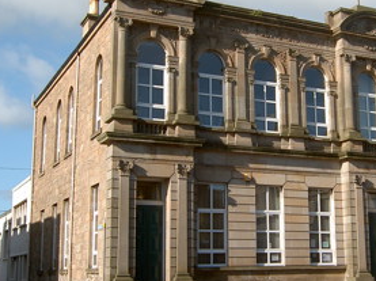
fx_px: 640
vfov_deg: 24.8
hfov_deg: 32.5
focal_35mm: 59
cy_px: 130
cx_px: 242
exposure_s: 1/320
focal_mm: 5.6
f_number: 4.7
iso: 50
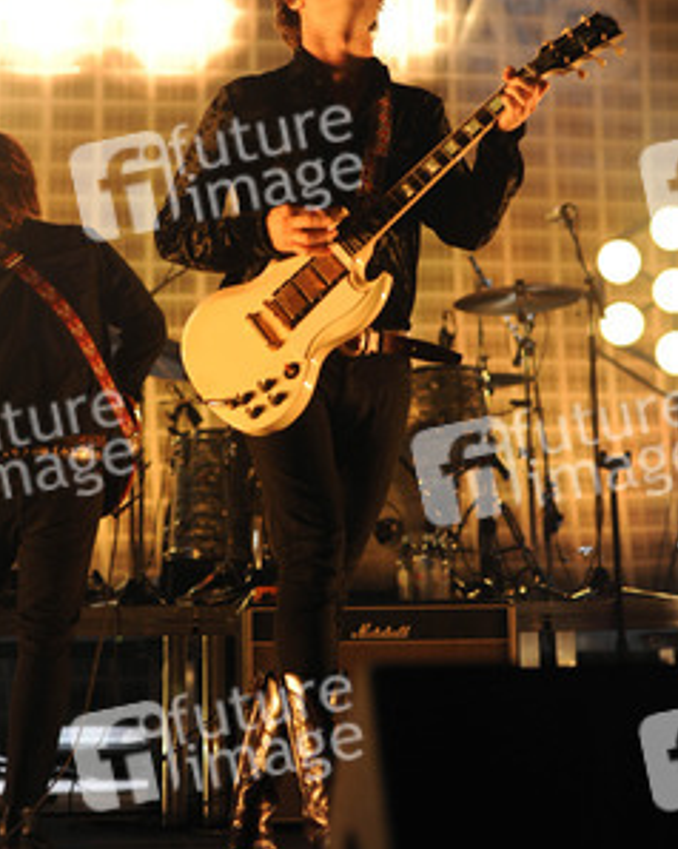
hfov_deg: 24.2
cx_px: 301
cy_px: 316
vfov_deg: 29.9
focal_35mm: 63
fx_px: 1582
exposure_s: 1/250
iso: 1600
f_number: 2.2
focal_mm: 50
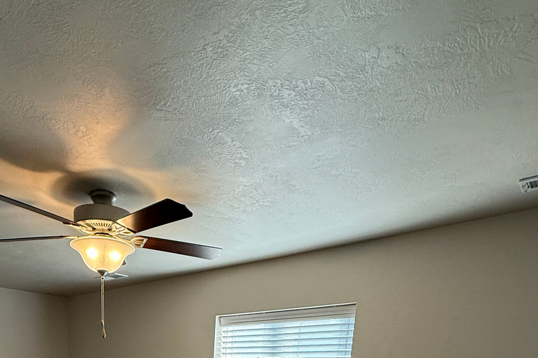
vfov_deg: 32.1
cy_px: 483
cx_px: 177
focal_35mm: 29
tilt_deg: -13.4
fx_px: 433
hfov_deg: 62.0
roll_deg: -1.9
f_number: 2.2
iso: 160
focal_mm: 2.22
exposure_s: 1/120
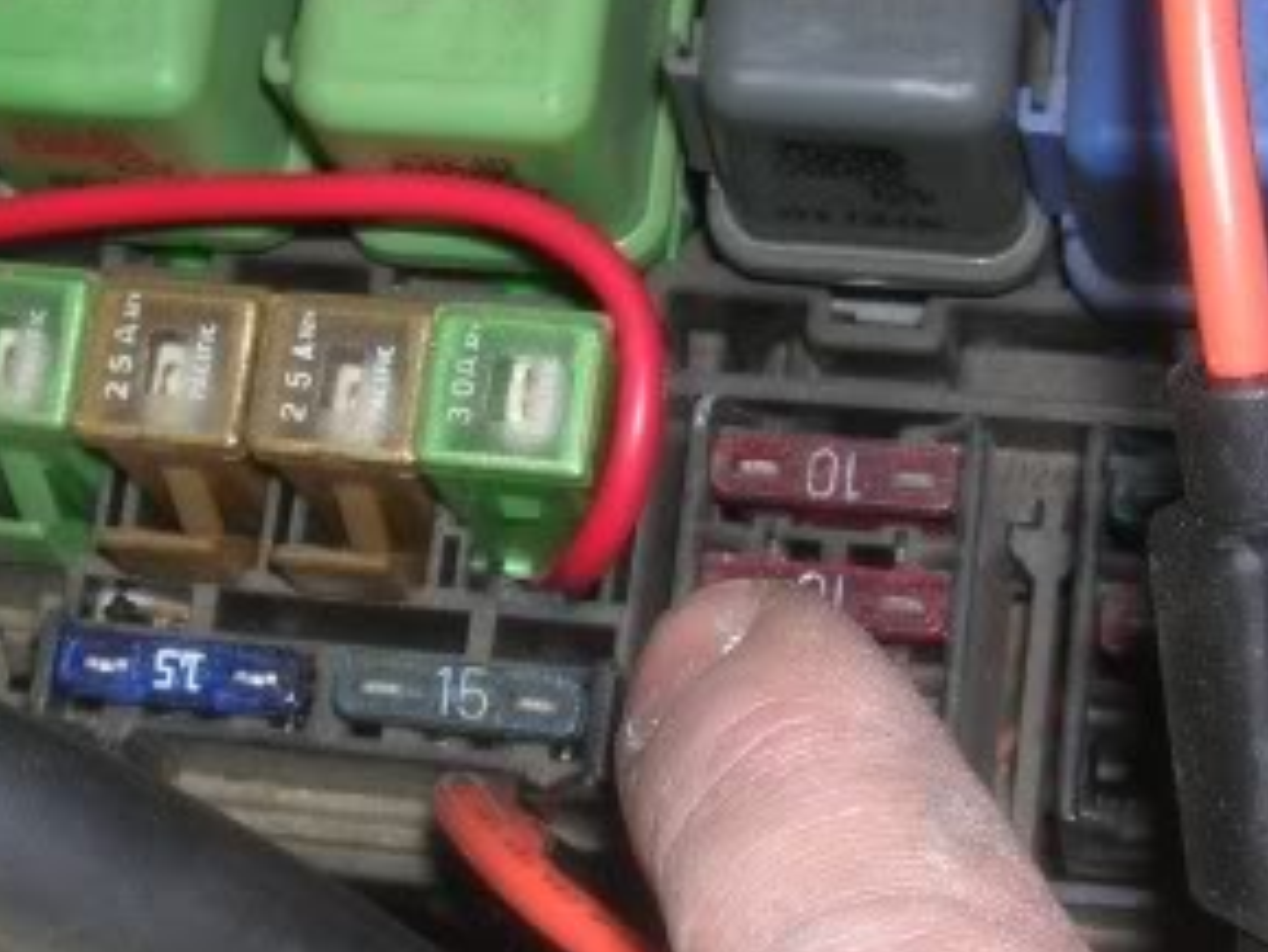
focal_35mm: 123
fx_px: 4507
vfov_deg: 12.1
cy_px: 390
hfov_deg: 16.0
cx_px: 540
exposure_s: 1/60.1
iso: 100
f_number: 8.4
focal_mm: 11.6
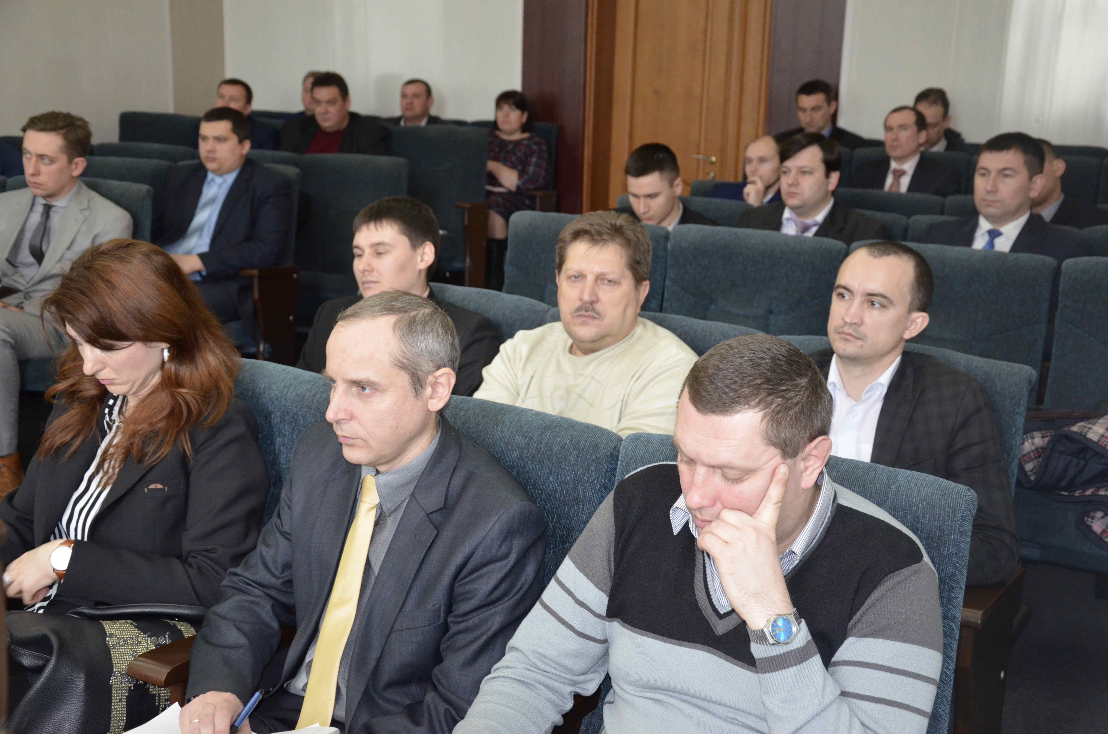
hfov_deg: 43.7
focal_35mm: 45
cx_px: 554
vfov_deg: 29.7
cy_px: 367
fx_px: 1382
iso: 1600
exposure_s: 1/60
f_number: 4.2
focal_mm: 30
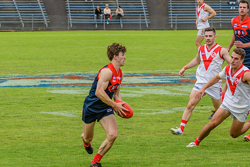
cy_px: 116
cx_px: 133
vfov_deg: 4.6
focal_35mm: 296
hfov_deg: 7.0
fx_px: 2057
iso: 800
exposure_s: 1/2000
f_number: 7.1
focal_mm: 170
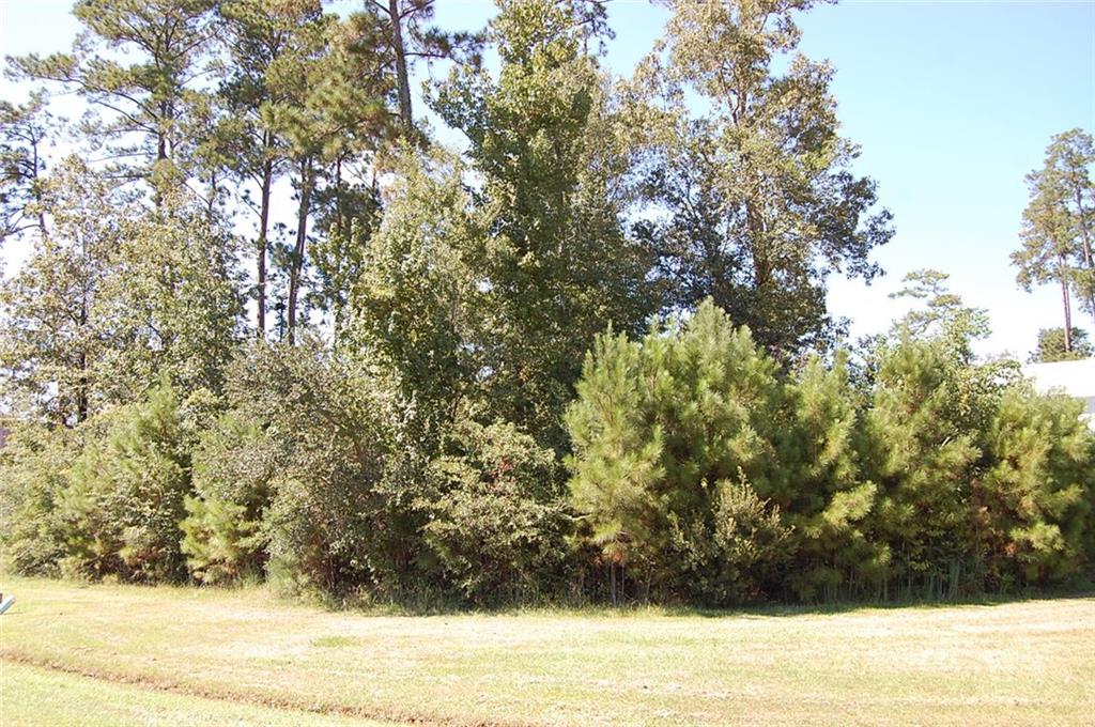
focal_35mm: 36
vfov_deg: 36.8
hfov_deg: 53.2
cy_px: 364
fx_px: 1094
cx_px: 548
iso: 200
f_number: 6.3
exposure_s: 1/160
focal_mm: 24
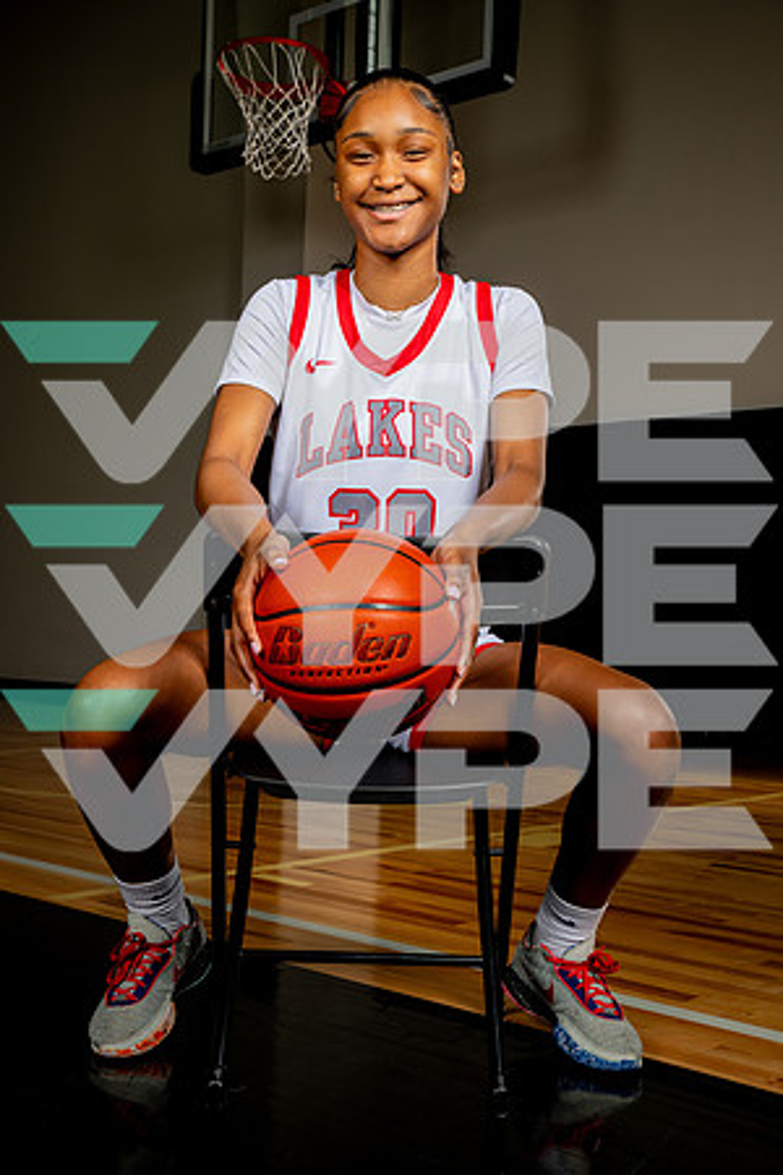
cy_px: 588
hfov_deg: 31.9
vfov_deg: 46.4
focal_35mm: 42
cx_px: 392
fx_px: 1370
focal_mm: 42
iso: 250
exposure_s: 1/400
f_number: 8
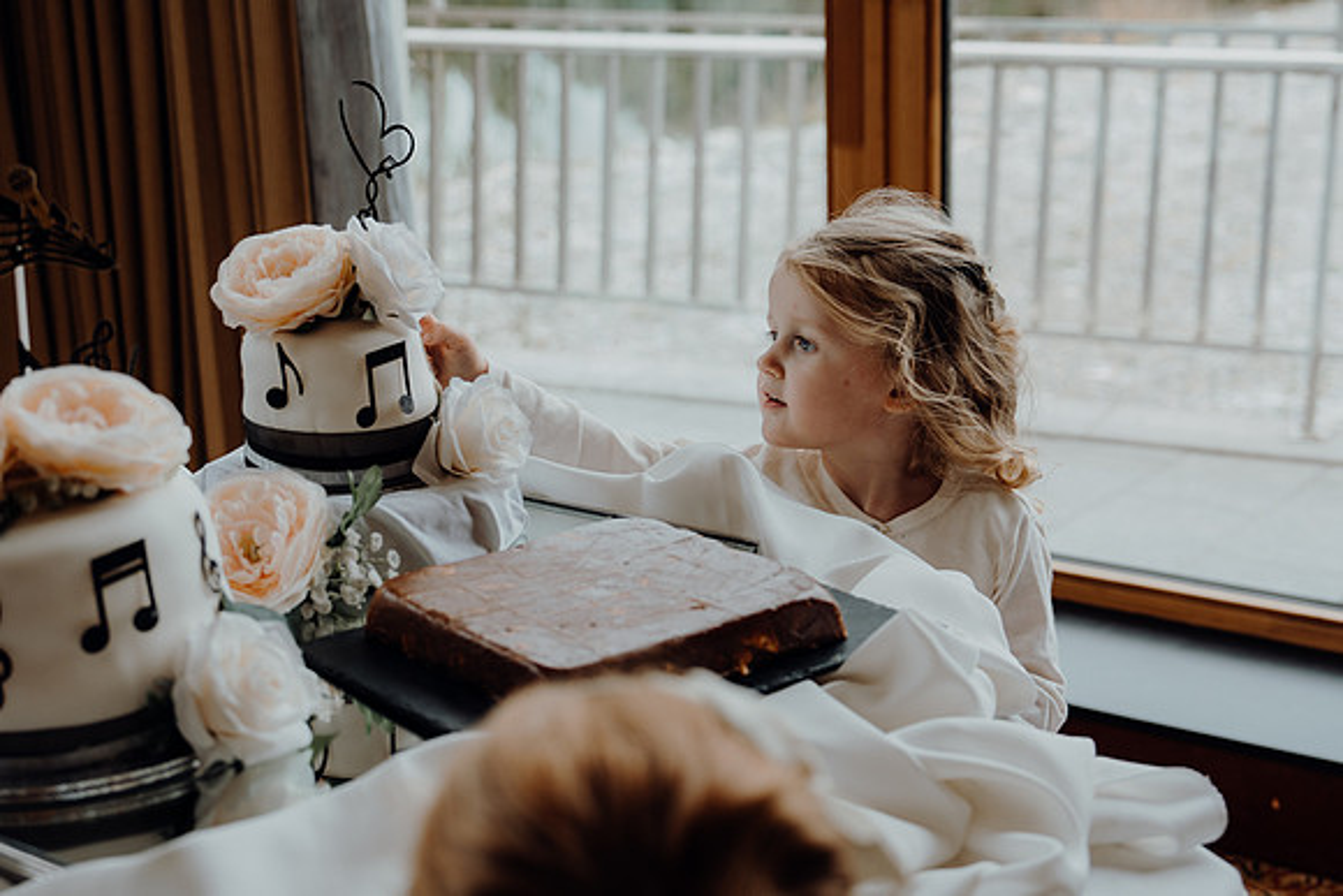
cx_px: 672
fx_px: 2127
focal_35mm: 57
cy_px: 448
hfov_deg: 35.0
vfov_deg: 23.8
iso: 125
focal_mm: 38
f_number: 2.8
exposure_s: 1/200
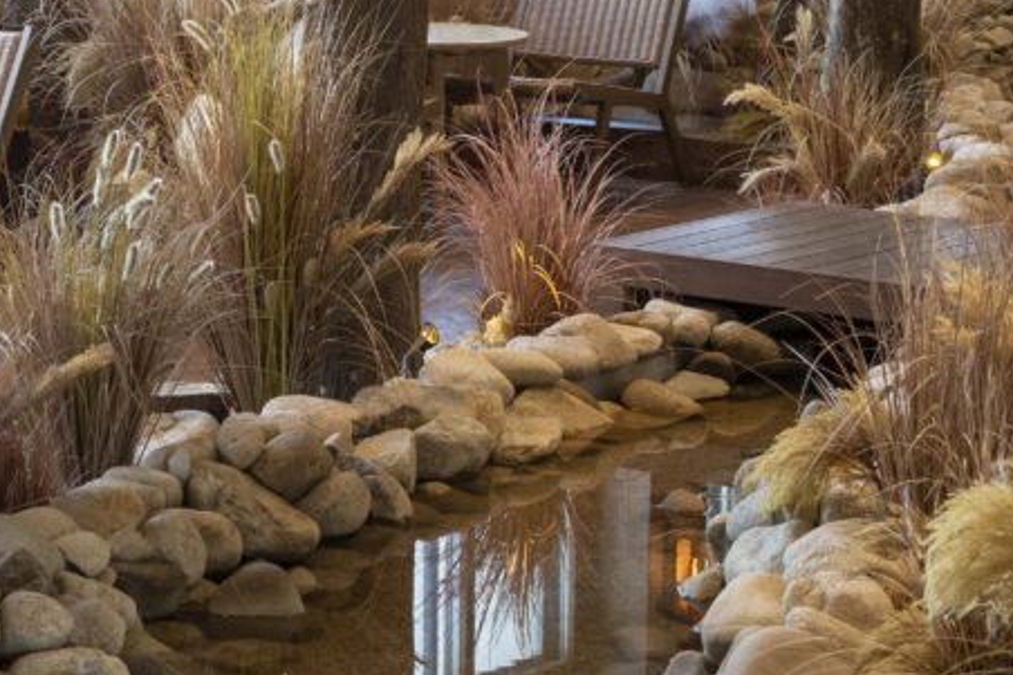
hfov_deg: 15.0
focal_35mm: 136
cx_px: 202
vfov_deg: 10.1
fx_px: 3825
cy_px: 176
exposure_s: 1/160
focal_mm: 60
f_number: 5.6
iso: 2500
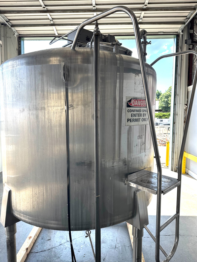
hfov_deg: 56.8
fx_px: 182
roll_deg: -0.8
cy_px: 131
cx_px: 98
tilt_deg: -2.5
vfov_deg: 71.6
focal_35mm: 24
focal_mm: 6.86
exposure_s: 1/714
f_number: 1.78
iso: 80
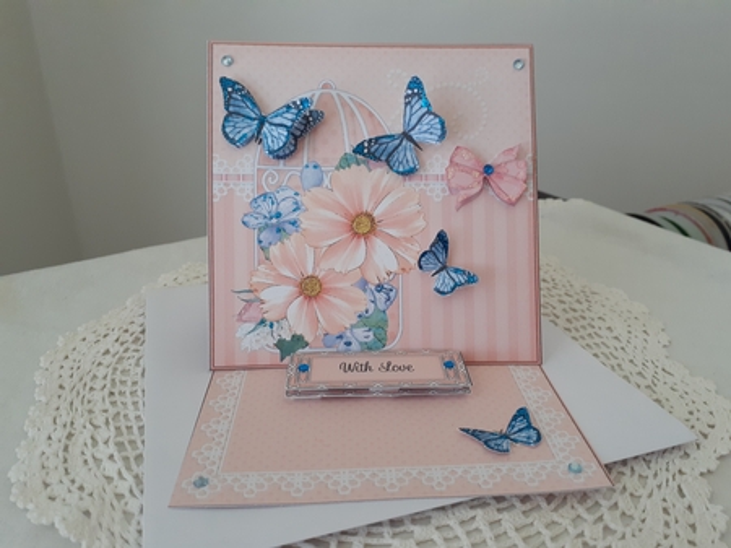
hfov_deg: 65.4
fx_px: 570
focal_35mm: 27
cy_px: 274
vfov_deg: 51.3
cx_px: 366
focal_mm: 3.6
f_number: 1.9
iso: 160
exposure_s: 1/50
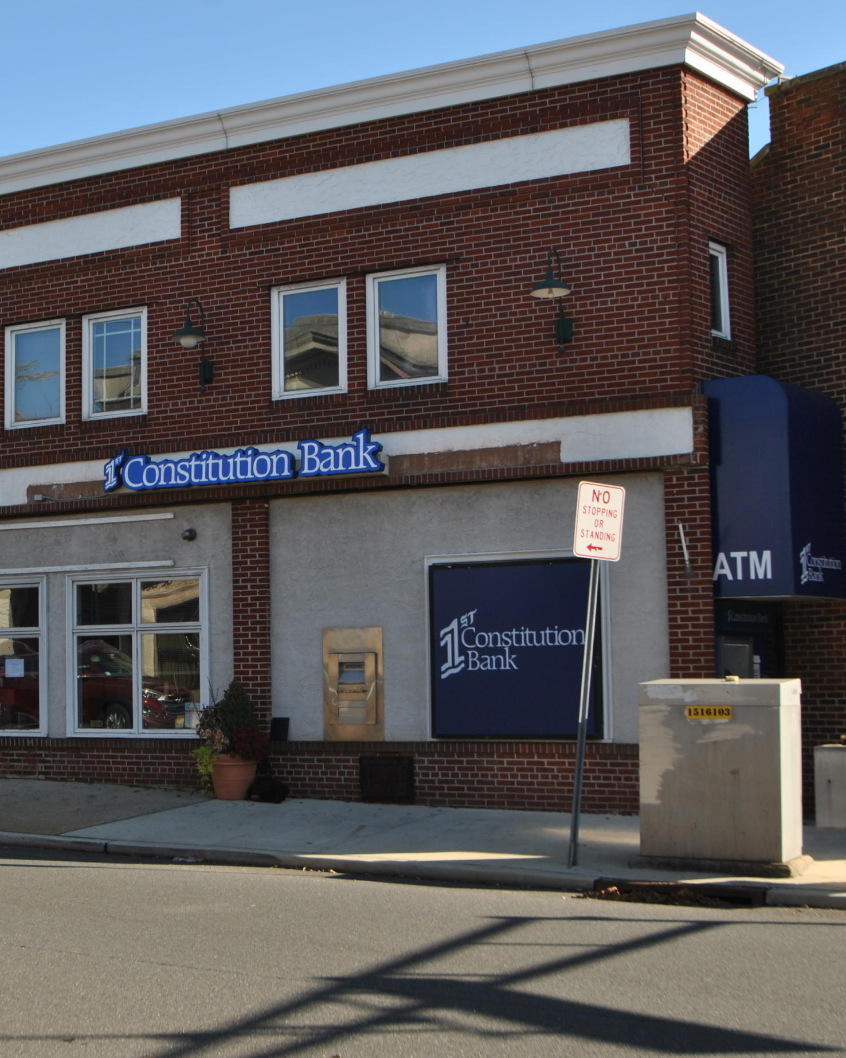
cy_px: 522
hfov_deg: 27.3
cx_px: 244
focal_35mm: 55
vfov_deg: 34.1
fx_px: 1721
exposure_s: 1/160
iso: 100
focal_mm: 24
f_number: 6.3
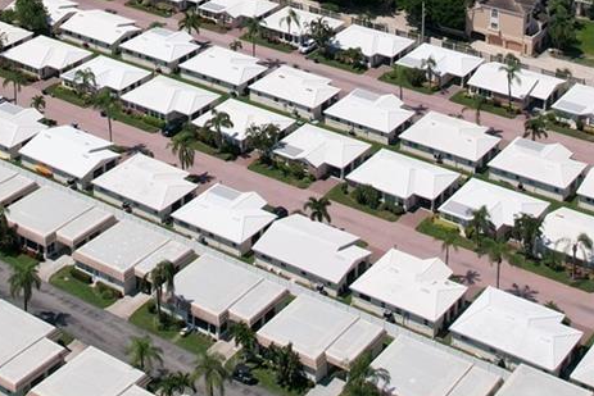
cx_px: 124
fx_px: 1254
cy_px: -264
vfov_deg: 15.9
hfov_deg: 26.2
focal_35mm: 76
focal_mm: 8.38
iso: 150
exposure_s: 1/5000
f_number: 2.8
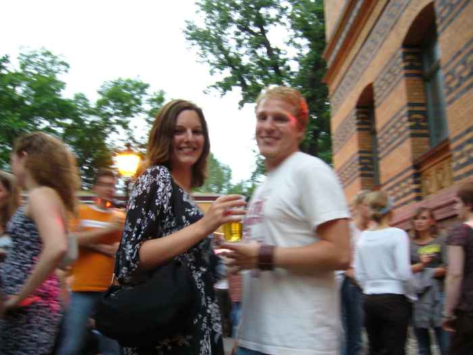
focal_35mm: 35
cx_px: 236
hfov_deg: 52.6
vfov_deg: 40.7
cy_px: 178
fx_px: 478
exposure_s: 1/8
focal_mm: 5.8
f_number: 2.8
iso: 200
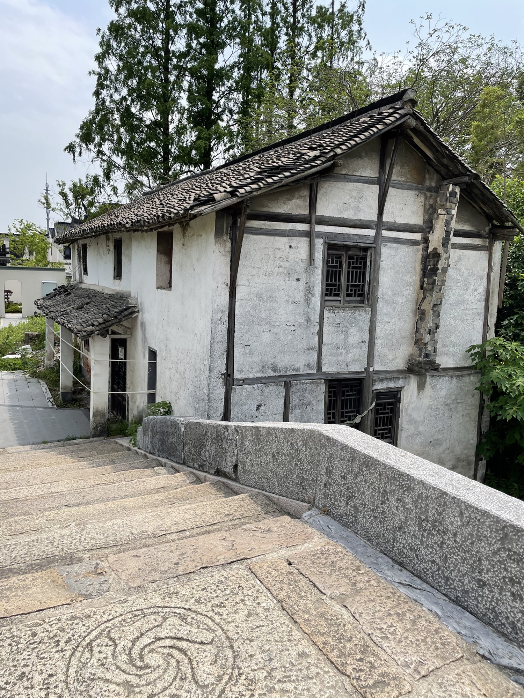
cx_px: 262
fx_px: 525
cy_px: 349
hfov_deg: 53.1
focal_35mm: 26
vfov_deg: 67.3
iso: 32
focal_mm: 4.2
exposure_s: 1/3125
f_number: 1.6
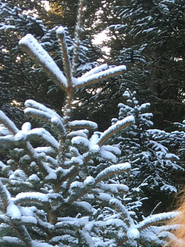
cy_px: 336
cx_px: 232
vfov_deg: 15.6
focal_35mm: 119
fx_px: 849
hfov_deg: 12.1
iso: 25
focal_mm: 4.15
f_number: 2.2
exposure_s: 1/50
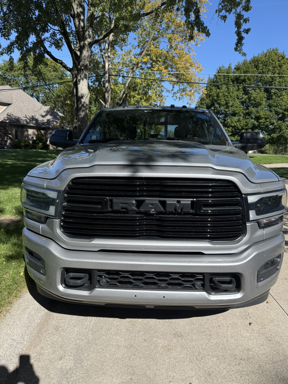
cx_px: 148
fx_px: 277
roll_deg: -3.7
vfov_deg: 69.4
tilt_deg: -8.8
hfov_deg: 54.9
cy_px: 189
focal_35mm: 25
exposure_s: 1/2370
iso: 80
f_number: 1.78
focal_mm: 6.76
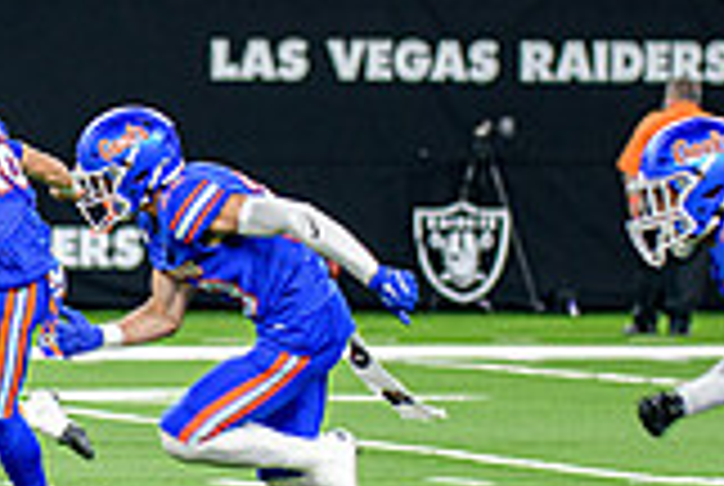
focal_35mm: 450
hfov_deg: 4.6
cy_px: 389
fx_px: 9067
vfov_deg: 3.1
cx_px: 13
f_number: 2.8
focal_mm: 125
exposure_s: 1/400
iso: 1000
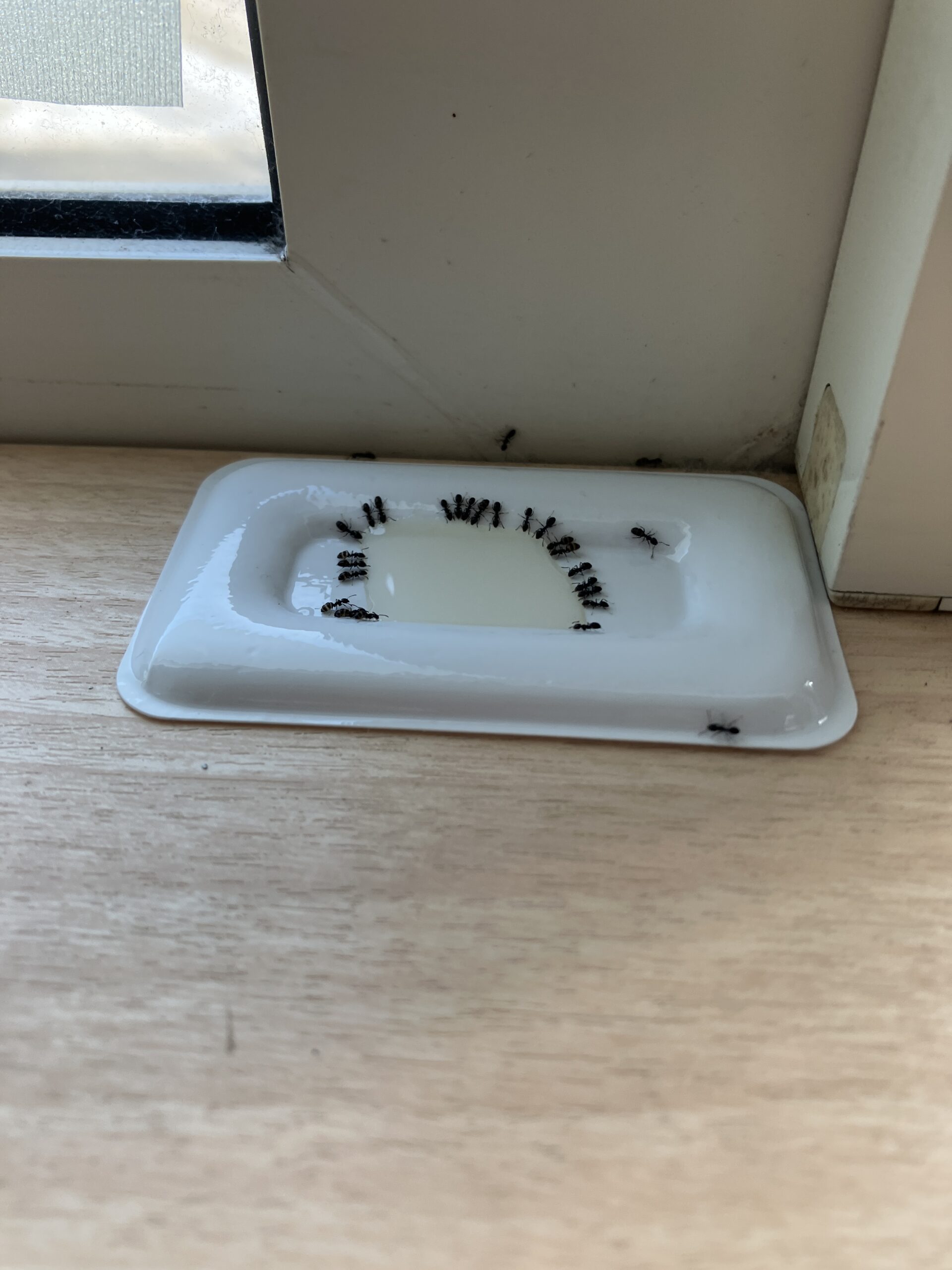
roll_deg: -0.4
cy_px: 635
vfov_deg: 63.4
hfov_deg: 49.7
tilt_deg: -42.1
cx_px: 476
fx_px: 1027
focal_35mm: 28
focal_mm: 3.99
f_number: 1.8
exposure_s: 1/138
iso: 32
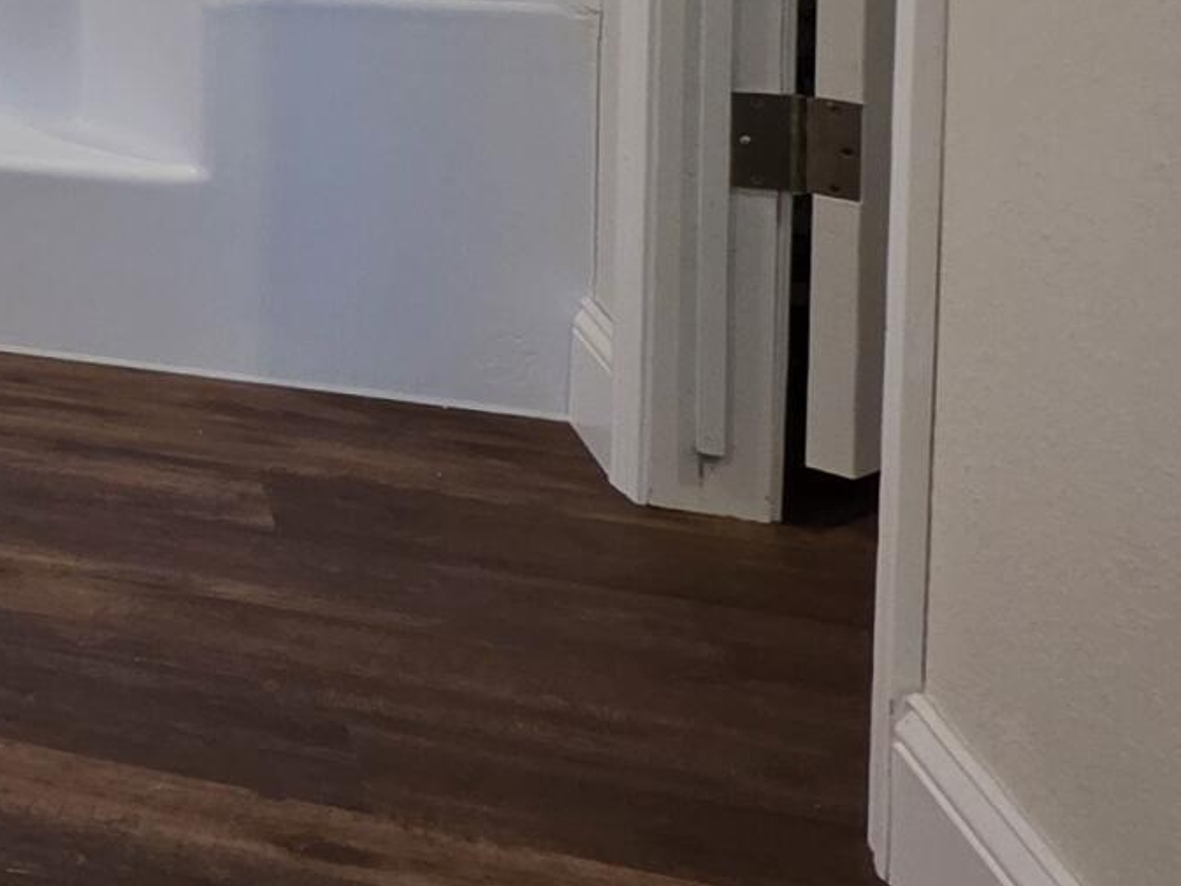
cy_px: -255
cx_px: -1183
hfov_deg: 19.2
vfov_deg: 22.6
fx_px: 1979
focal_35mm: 58
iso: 160
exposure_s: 1/60
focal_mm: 2.2
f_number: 1.9
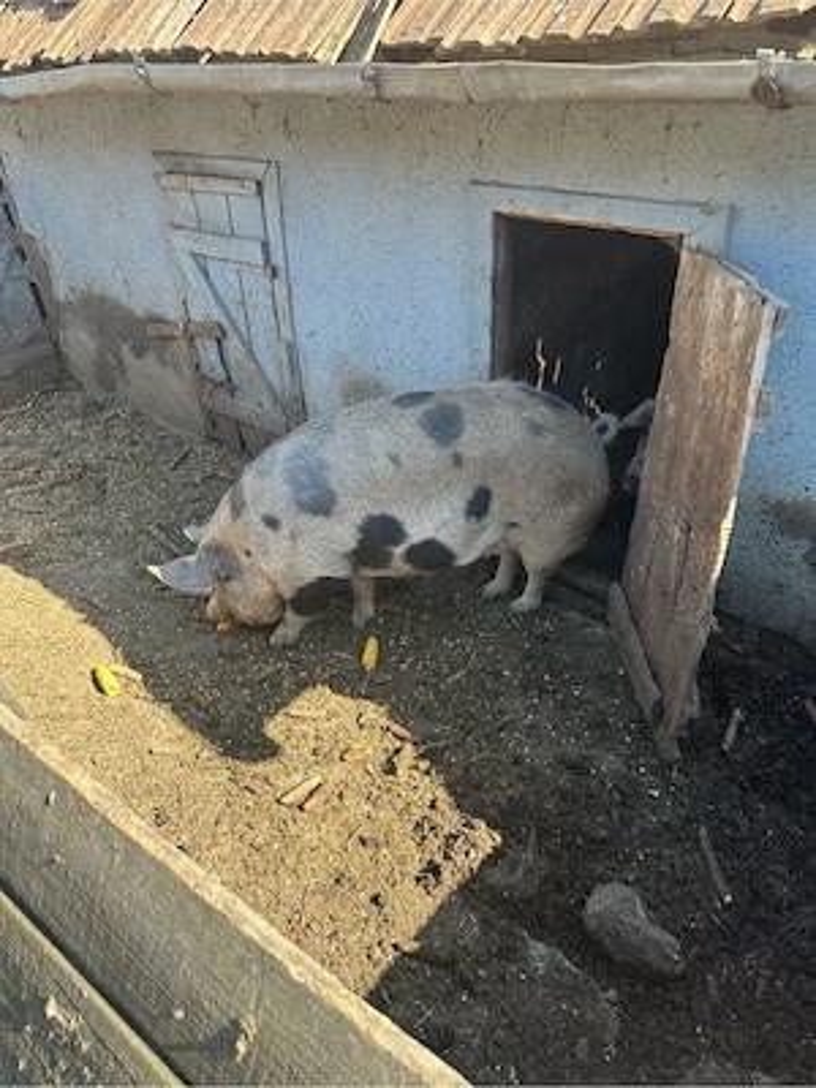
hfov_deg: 56.8
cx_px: 408
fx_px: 754
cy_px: 544
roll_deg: +0.9
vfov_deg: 71.6
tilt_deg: -33.5
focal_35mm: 24
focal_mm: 6.86
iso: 80
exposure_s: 1/482
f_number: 1.78
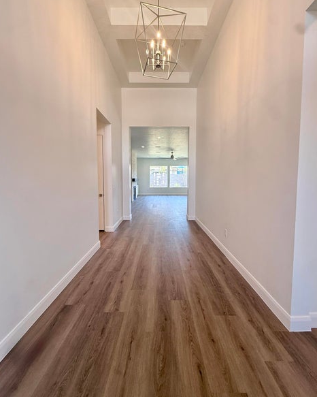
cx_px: 159
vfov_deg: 96.8
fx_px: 176
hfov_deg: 84.0
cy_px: 190
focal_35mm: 15
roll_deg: +0.1
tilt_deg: -2.5
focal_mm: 2.22
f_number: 2.2
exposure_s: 1/120
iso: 100
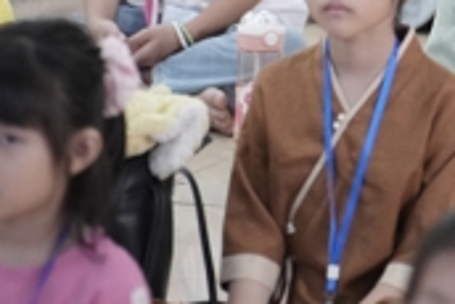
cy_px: -252
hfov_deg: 3.6
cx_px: 587
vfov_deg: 2.4
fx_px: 7159
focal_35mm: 566
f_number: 2.8
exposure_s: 1/200
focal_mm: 150
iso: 4000
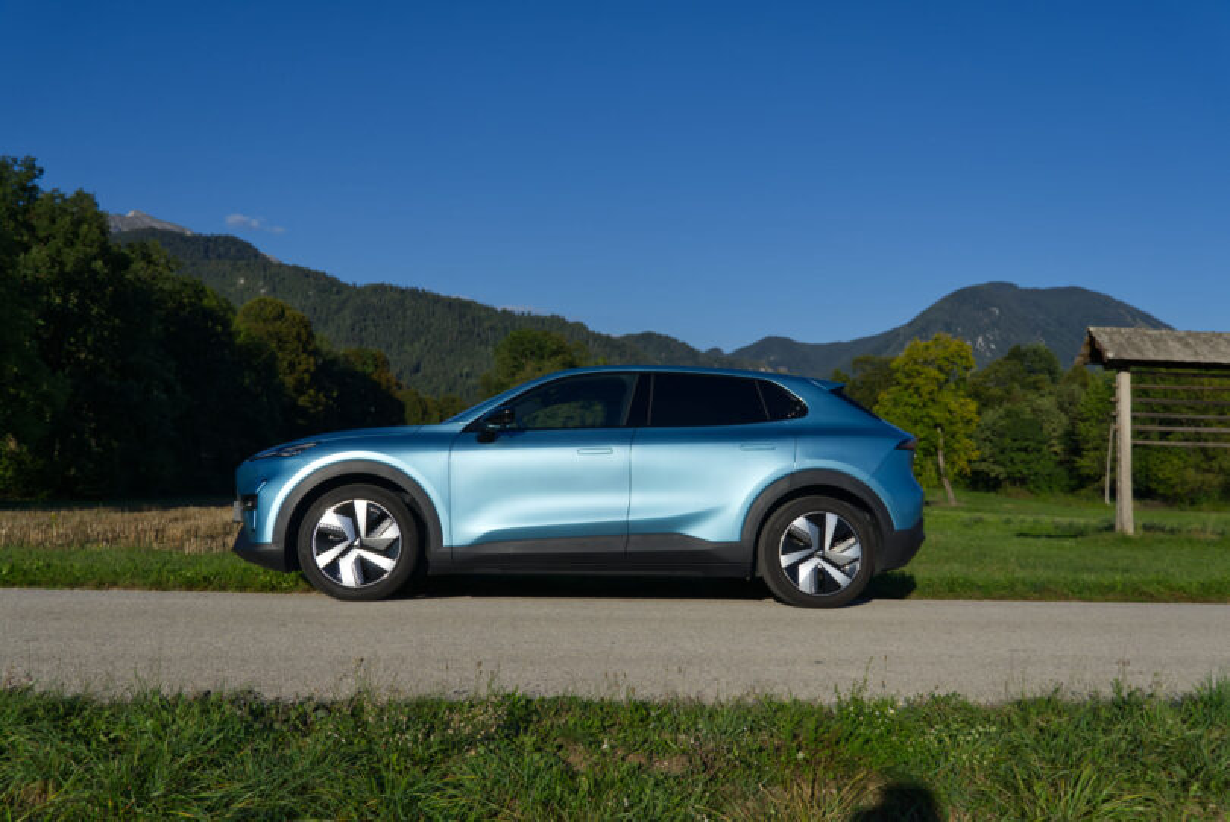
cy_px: 411
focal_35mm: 34
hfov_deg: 55.1
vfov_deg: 38.4
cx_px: 615
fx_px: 1179
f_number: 4
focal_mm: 23
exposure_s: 1/2000
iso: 100
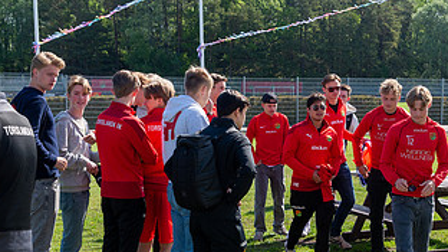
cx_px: 307
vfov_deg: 15.3
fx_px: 926
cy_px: 218
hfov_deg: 27.0
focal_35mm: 78
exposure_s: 1/800
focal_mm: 40
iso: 560
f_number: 5
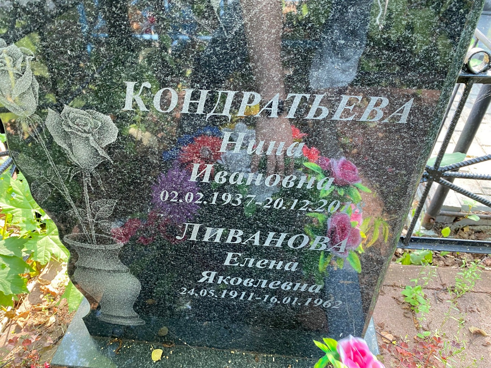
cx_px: 246
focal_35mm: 26
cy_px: 184
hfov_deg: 67.3
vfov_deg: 53.1
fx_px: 369
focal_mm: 4.25
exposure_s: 1/60
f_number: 1.8
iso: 160
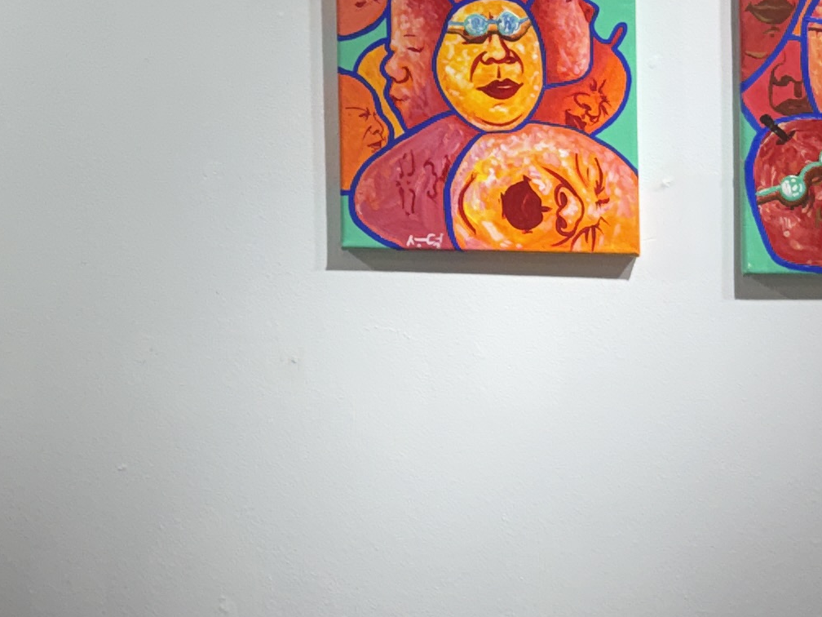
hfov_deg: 19.7
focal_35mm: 96
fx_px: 2280
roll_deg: -0.2
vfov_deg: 15.2
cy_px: 12
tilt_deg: -2.4
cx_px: -48
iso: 80
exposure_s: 1/539
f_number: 1.78
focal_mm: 6.76
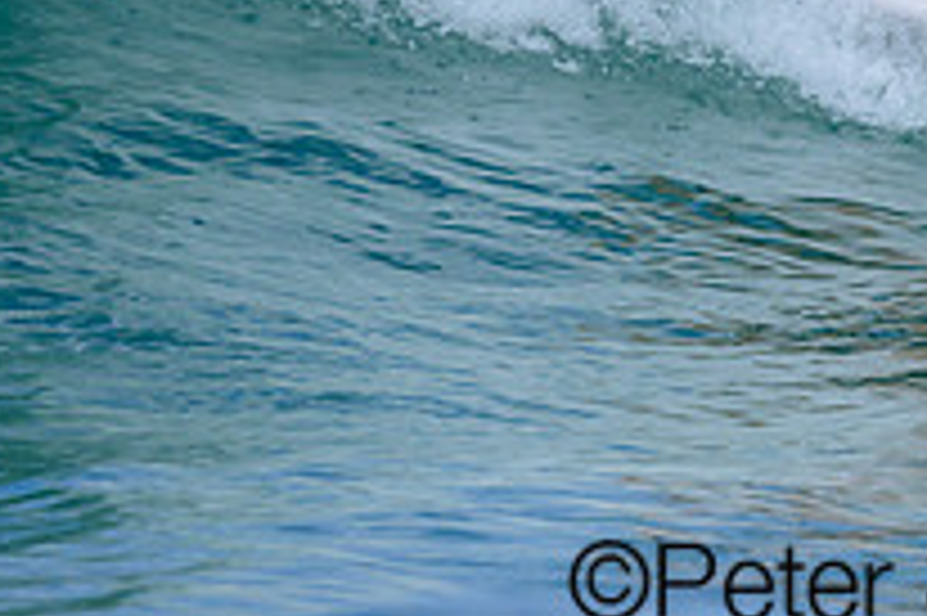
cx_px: 1187
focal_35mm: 2719
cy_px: -235
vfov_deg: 0.5
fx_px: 69957
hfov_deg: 0.8
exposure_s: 1/2000
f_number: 6.3
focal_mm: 800
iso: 360
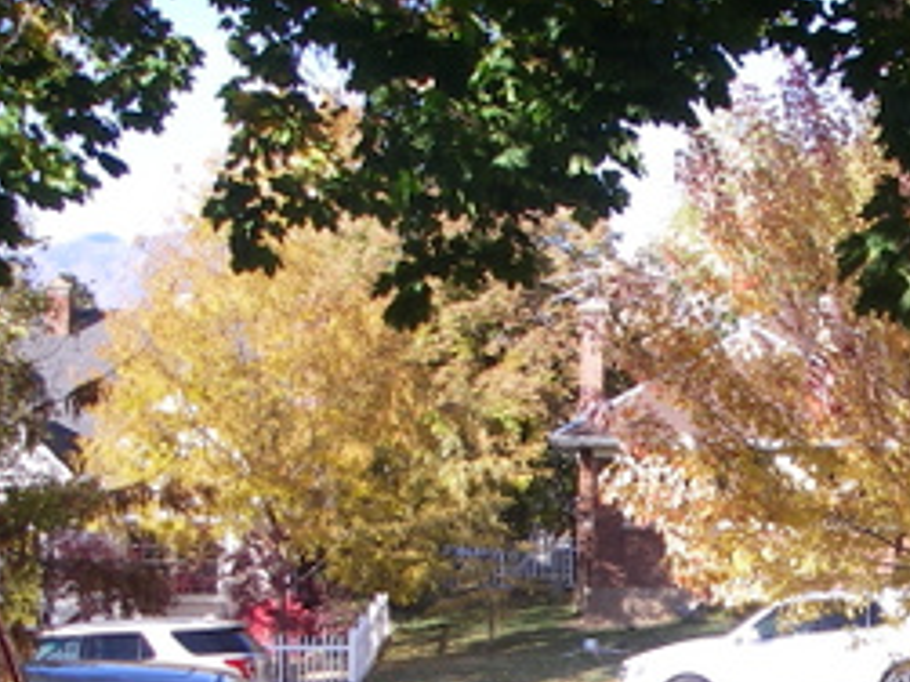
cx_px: 917
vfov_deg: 14.9
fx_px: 2549
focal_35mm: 97
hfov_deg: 19.6
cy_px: 700
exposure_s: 1/250
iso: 80
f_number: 3.3
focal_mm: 6.3
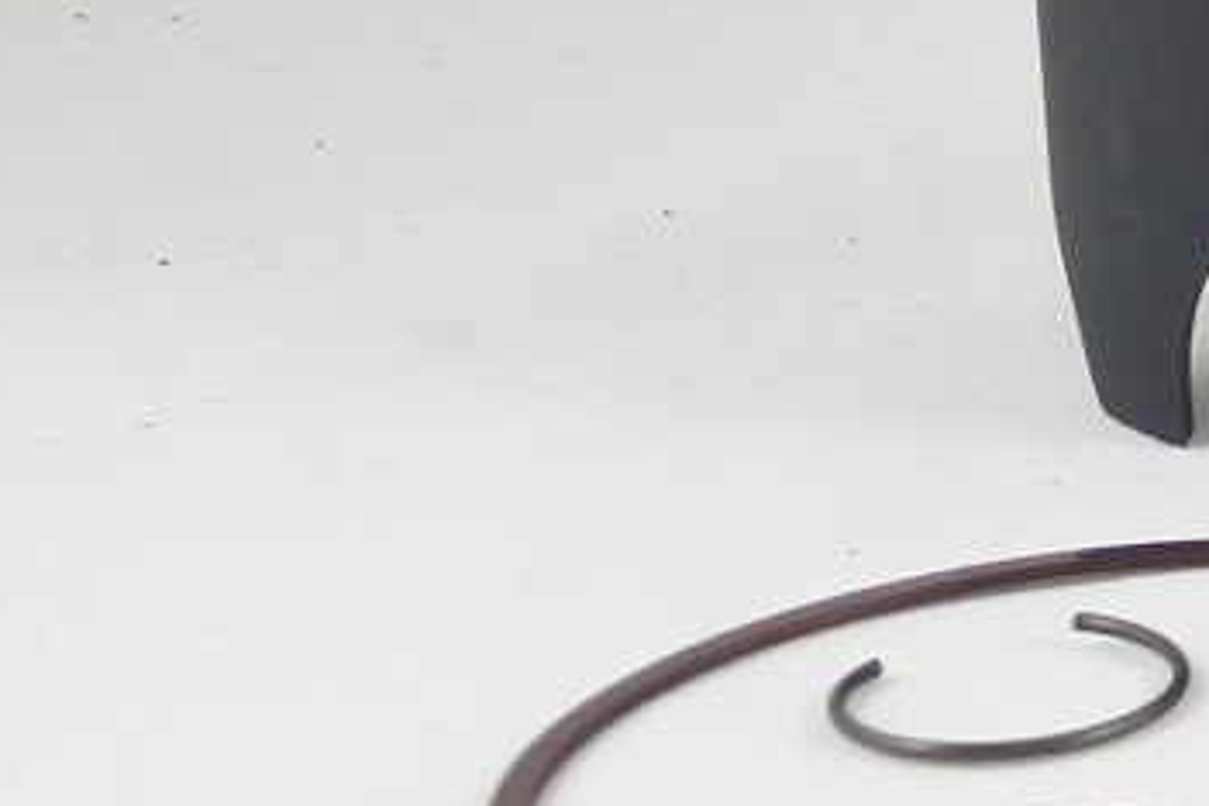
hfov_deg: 10.5
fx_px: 5474
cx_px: 3102
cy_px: -317
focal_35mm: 163
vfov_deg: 8.3
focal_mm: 11.8
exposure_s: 1/125
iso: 400
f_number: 3.8
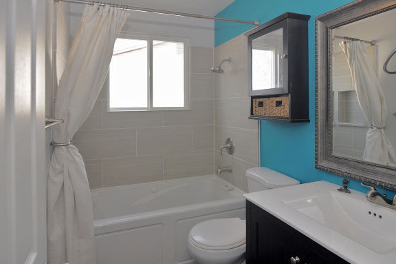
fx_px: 220
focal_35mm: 20
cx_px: 207
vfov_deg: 61.8
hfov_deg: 84.0
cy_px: 134
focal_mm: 12
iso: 200
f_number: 4
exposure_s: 1/60
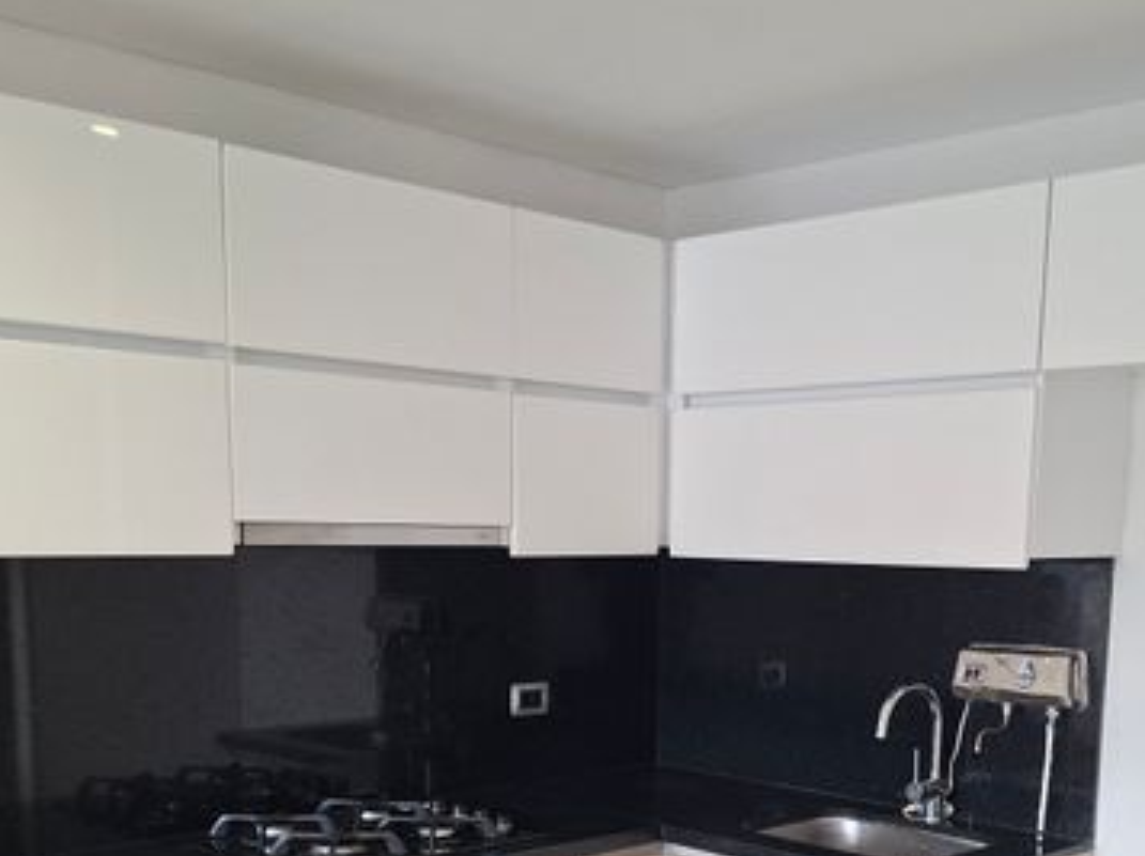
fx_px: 1421
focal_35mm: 43
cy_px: 731
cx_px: 653
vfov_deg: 32.3
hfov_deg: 43.8
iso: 200
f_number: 1.8
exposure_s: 1/120
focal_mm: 5.54
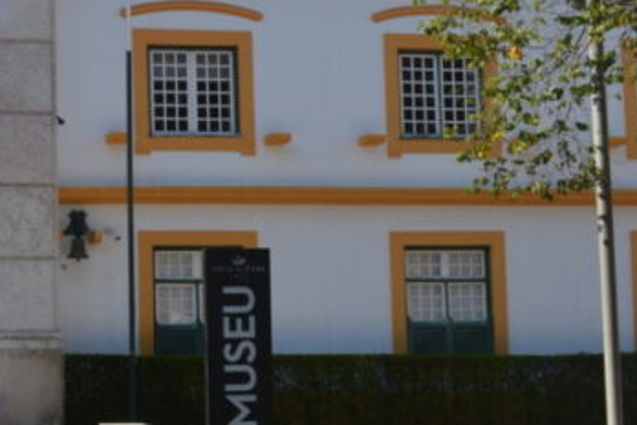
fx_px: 1716
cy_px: 169
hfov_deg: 19.9
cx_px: -101
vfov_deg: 14.1
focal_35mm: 97
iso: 100
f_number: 7.1
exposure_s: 1/200
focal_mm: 22
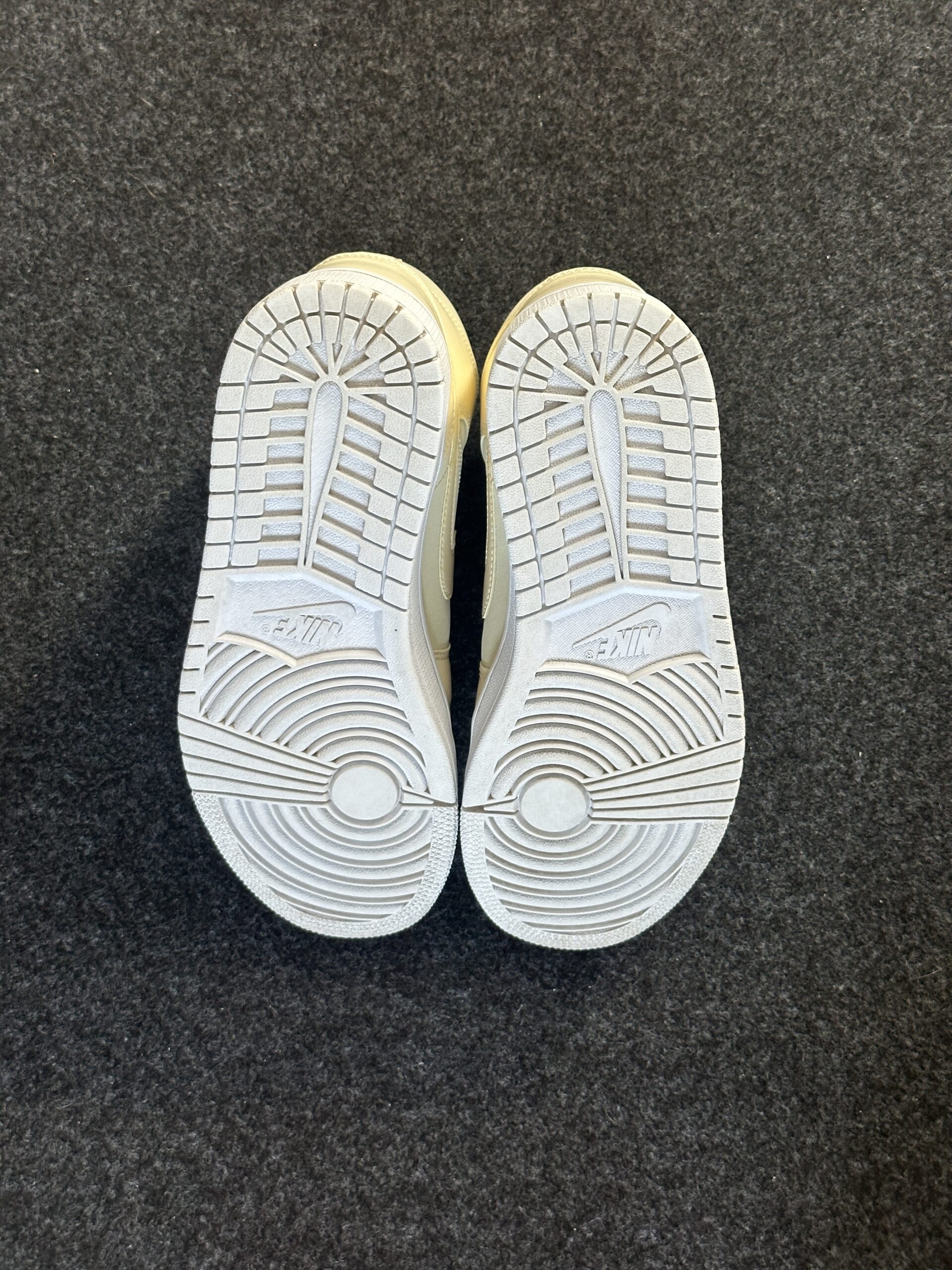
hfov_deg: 30.3
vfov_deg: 39.7
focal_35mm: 48
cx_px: 476
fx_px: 1760
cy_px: 635
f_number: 1.78
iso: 200
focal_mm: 6.86
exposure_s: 1/50
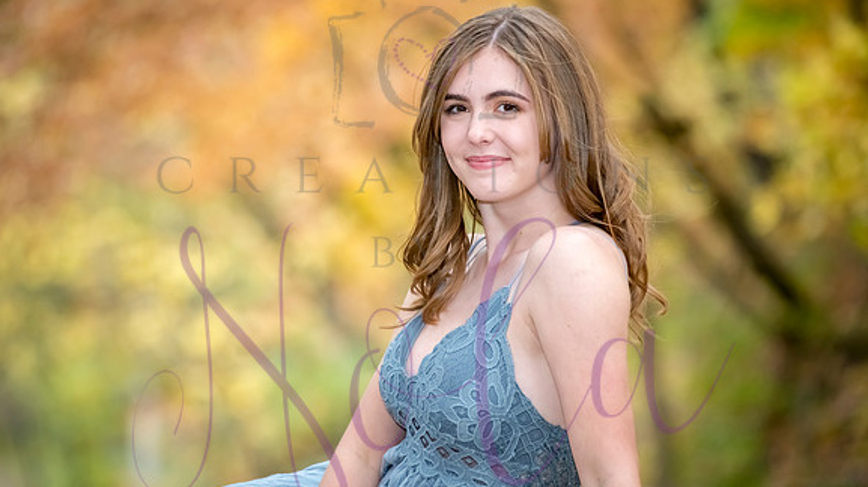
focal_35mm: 195
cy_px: 249
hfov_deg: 11.1
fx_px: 4486
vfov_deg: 6.2
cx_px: 433
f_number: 4.5
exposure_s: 1/250
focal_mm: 185
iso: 1250
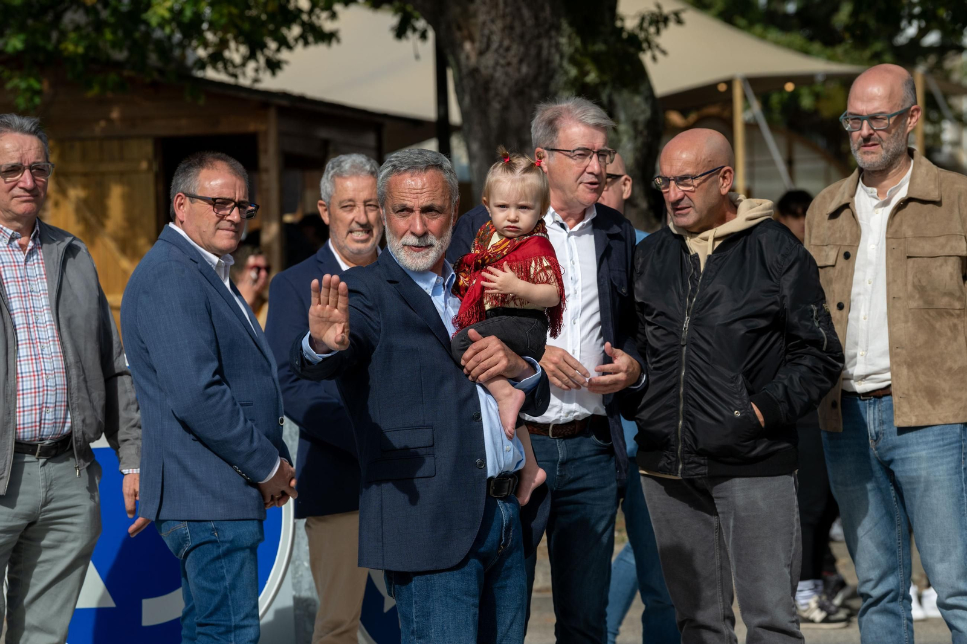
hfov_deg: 12.9
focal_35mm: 160
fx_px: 4292
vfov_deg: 8.6
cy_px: 326
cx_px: 494
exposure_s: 1/640
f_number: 7.1
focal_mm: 155
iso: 125
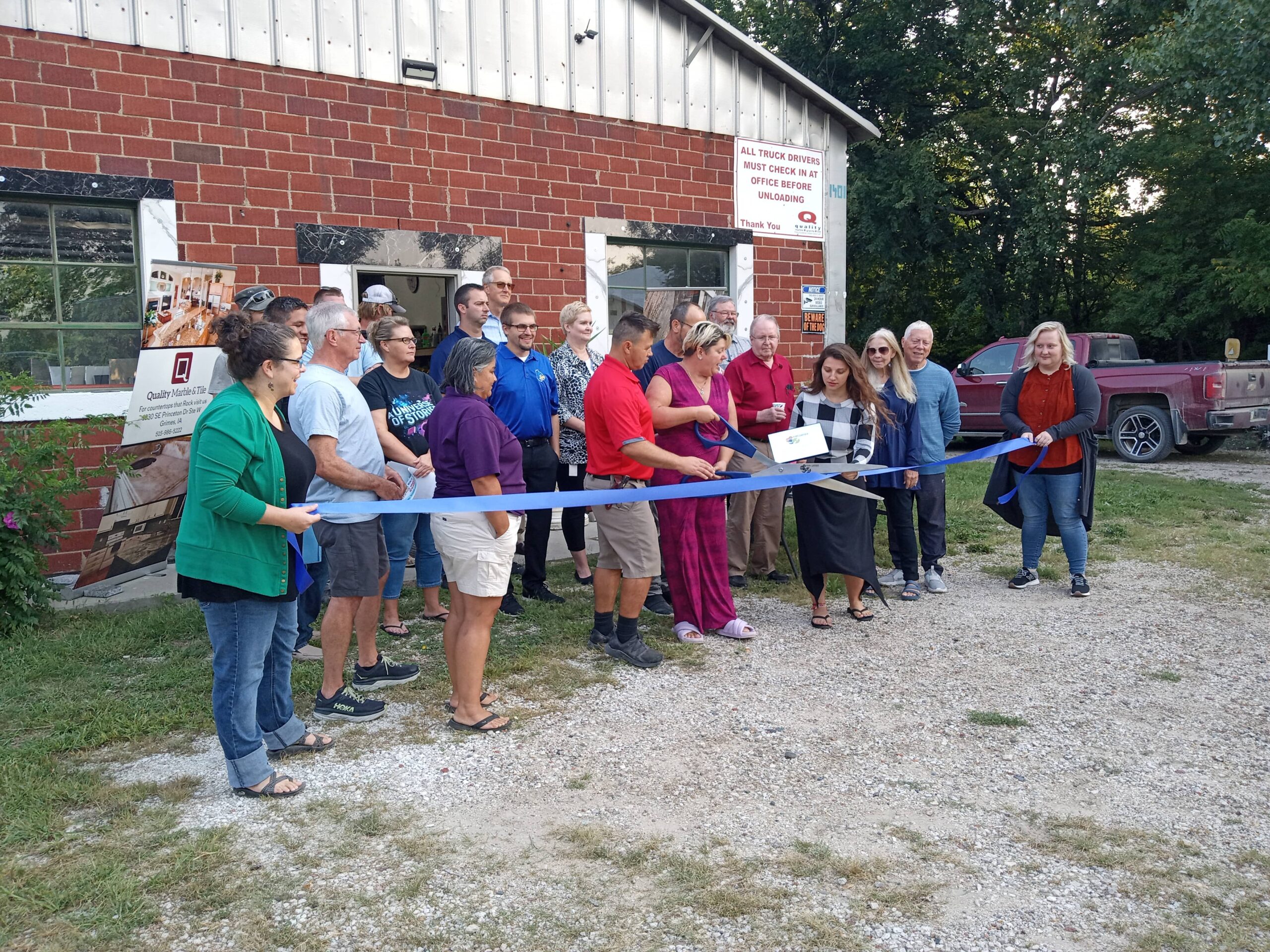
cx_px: 635
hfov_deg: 63.4
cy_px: 476
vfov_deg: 49.7
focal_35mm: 28
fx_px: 1027
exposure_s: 1/144
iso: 104
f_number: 2.2
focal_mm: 3.71
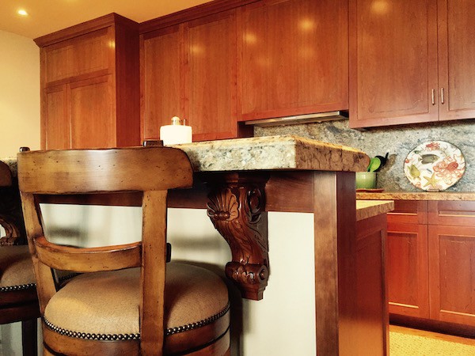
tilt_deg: +0.8
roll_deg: -1.2
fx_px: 398
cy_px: 178
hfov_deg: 61.7
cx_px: 238
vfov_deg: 48.2
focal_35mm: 29
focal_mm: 4.15
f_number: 2.2
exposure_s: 1/30
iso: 250
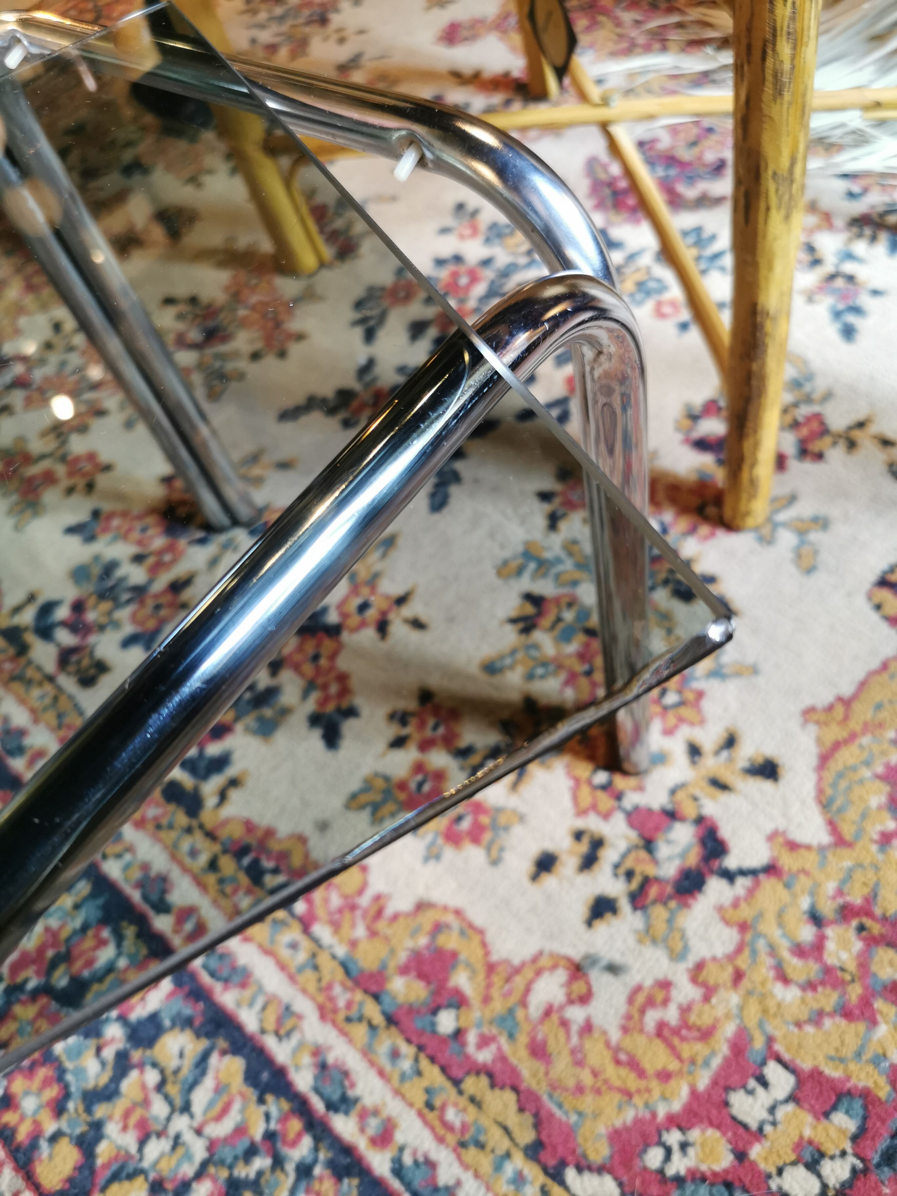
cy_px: 598
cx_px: 448
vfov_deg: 65.3
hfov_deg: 51.4
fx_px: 933
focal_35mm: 27
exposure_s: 1/50
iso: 125
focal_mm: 5.56
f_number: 1.6
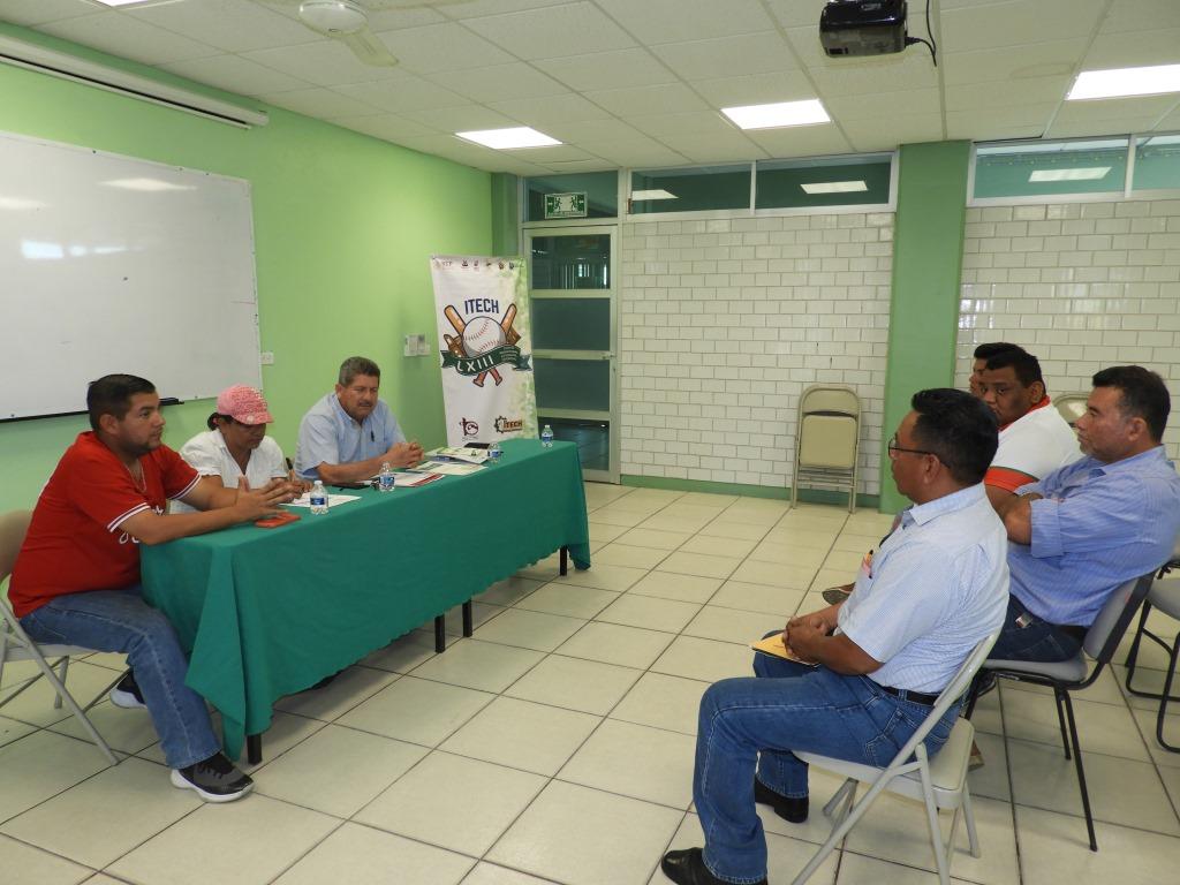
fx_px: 818
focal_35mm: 24
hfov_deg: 71.6
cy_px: 442
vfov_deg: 56.8
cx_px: 590
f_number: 3.3
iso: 110
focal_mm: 4.3
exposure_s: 1/30
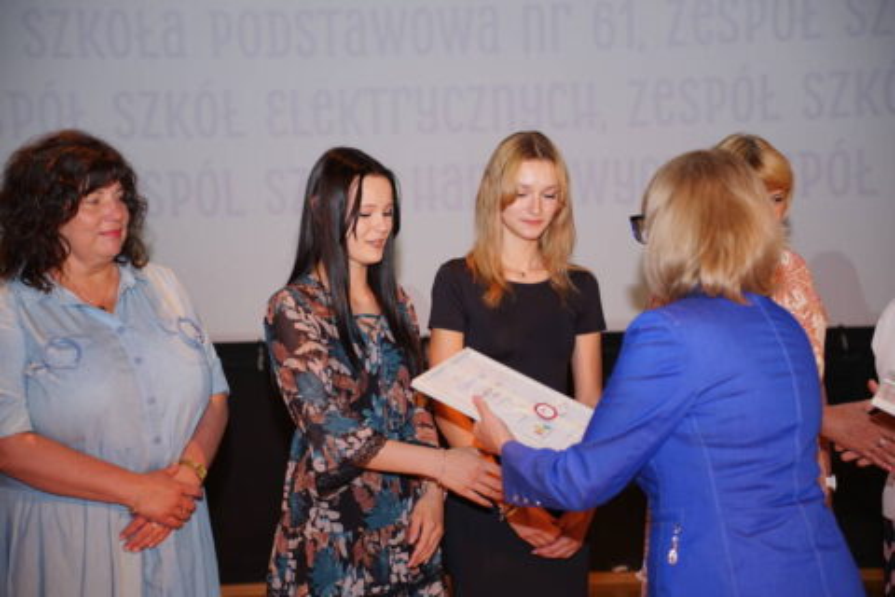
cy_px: 298
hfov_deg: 34.5
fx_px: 1442
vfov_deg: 23.4
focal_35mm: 58
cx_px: 448
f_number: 2.8
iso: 400
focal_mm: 58
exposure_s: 1/250
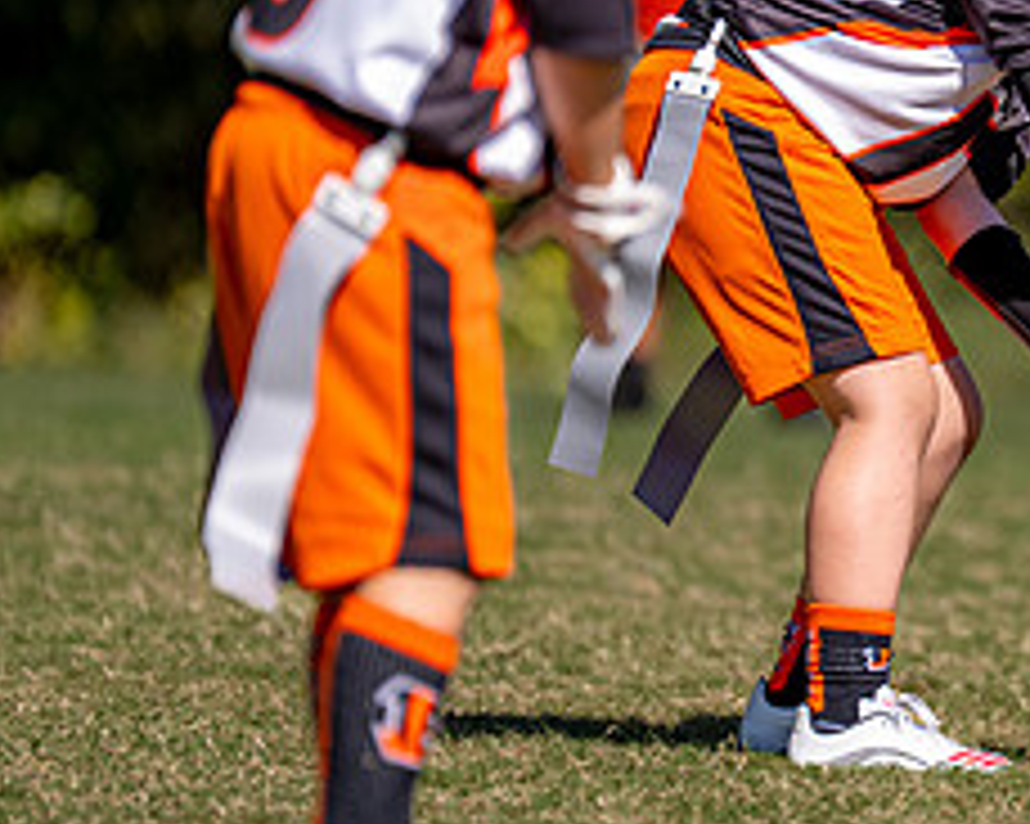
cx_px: 1019
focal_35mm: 501
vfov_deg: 3.1
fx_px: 15266
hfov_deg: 3.9
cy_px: 215
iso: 160
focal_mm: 200
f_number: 2.8
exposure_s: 1/3200
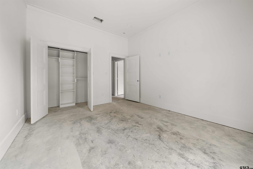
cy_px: 84
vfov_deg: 90.0
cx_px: 126
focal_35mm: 12
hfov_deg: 112.6
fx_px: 84
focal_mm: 12
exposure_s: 1/20
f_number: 9
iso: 400
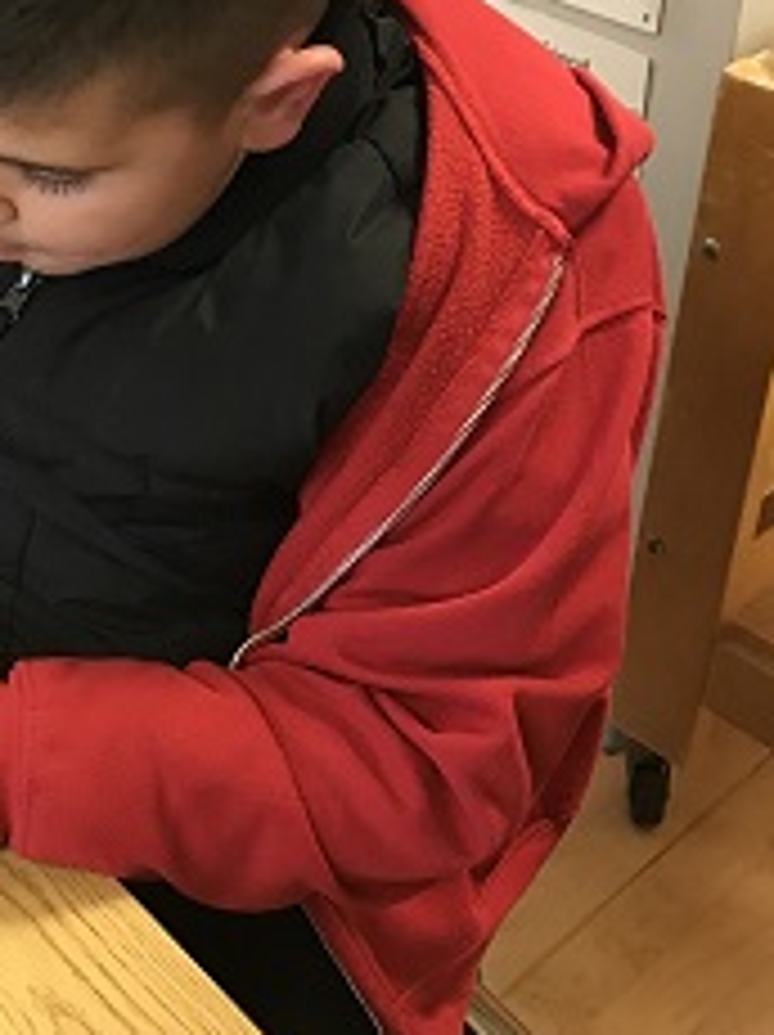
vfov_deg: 31.6
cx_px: 70
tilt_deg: -36.2
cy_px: 428
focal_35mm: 61
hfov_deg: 23.3
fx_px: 1822
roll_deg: +3.9
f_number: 1.8
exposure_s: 1/15
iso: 80
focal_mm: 3.99
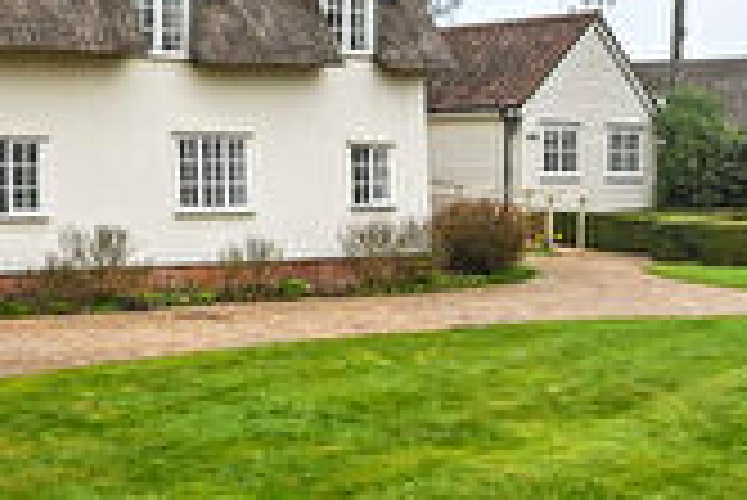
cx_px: 50
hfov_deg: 32.0
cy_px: 189
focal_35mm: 59
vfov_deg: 23.0
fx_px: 1225
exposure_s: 1/320
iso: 500
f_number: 11
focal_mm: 14
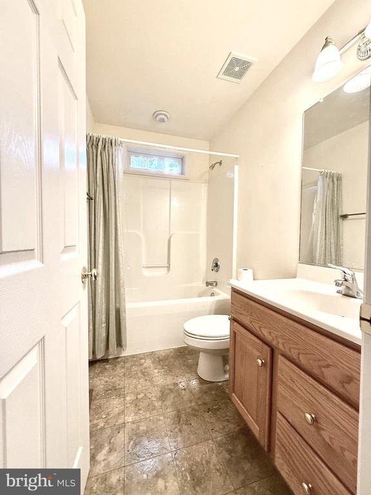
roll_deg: -1.4
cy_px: 248
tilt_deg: -0.3
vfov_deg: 102.1
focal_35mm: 14
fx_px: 200
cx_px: 186
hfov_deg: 85.7
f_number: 2.2
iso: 320
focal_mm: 2.22
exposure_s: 1/120
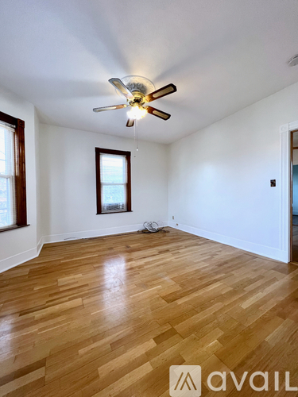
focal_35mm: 13
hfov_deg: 89.9
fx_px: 149
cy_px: 198
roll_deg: +1.1
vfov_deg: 106.2
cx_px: 149
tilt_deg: -1.3
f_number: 1.8
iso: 125
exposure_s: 1/120
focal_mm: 1.57
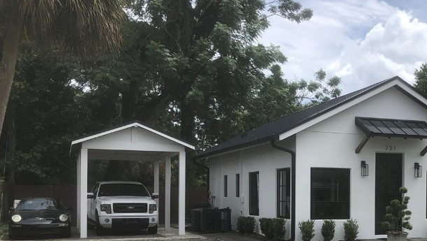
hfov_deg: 39.1
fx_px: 578
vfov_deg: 23.0
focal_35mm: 51
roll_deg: +0.6
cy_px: 207
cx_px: 336
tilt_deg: -1.5
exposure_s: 1/2208
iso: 20
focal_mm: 3.99
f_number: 1.8
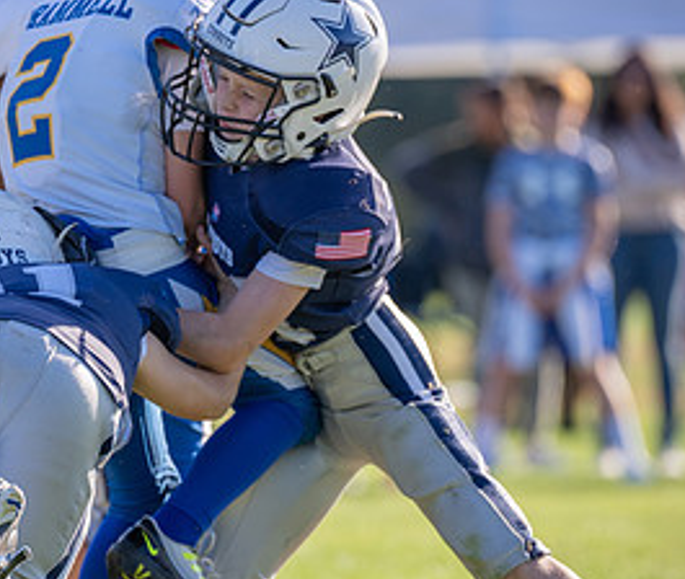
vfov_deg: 3.0
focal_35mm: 540
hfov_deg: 3.5
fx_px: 11194
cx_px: 213
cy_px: 303
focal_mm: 200
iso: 100
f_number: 2.8
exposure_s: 1/1250
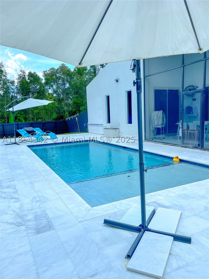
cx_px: 104
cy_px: 140
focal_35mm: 26
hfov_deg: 53.1
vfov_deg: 67.3
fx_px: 209
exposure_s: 1/2900
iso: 50
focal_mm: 5.1
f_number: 1.6
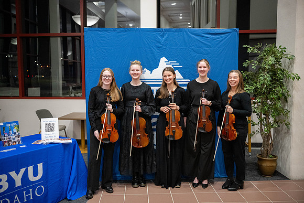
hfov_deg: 56.5
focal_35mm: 34
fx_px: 283
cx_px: 152
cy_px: 102
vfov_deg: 39.4
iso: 3200
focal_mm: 33.5
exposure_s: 1/250
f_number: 2.8
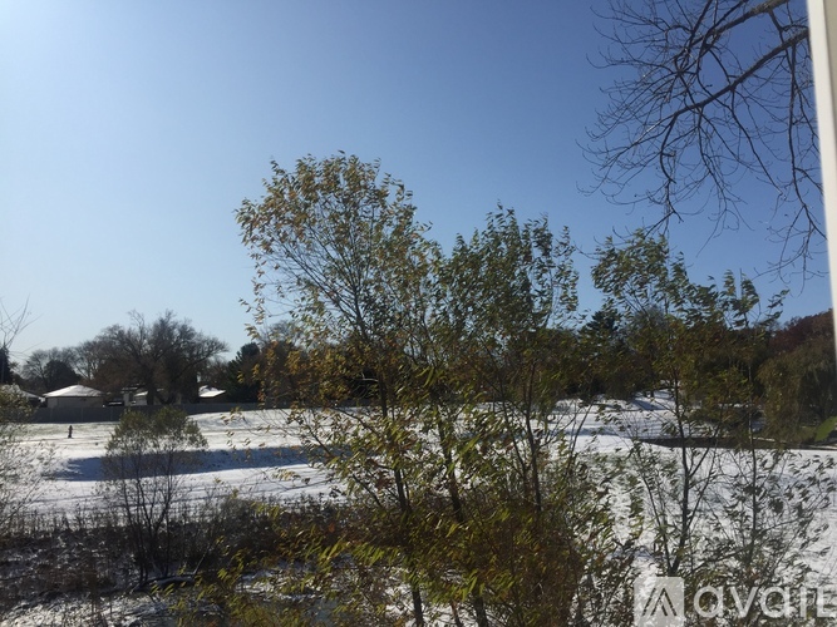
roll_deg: +0.4
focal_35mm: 29
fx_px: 701
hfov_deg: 61.7
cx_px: 418
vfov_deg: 48.2
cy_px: 314
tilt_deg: +7.1
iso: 32
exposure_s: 1/5650
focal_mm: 4.15
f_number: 2.2
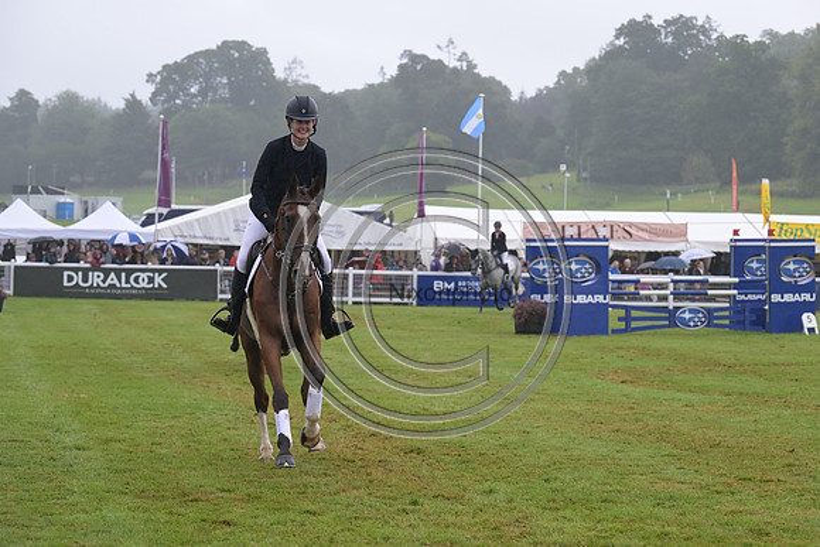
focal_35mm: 105
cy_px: 274
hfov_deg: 19.5
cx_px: 410
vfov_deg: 13.0
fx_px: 2392
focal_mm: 105
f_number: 5.6
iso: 720
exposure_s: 1/800
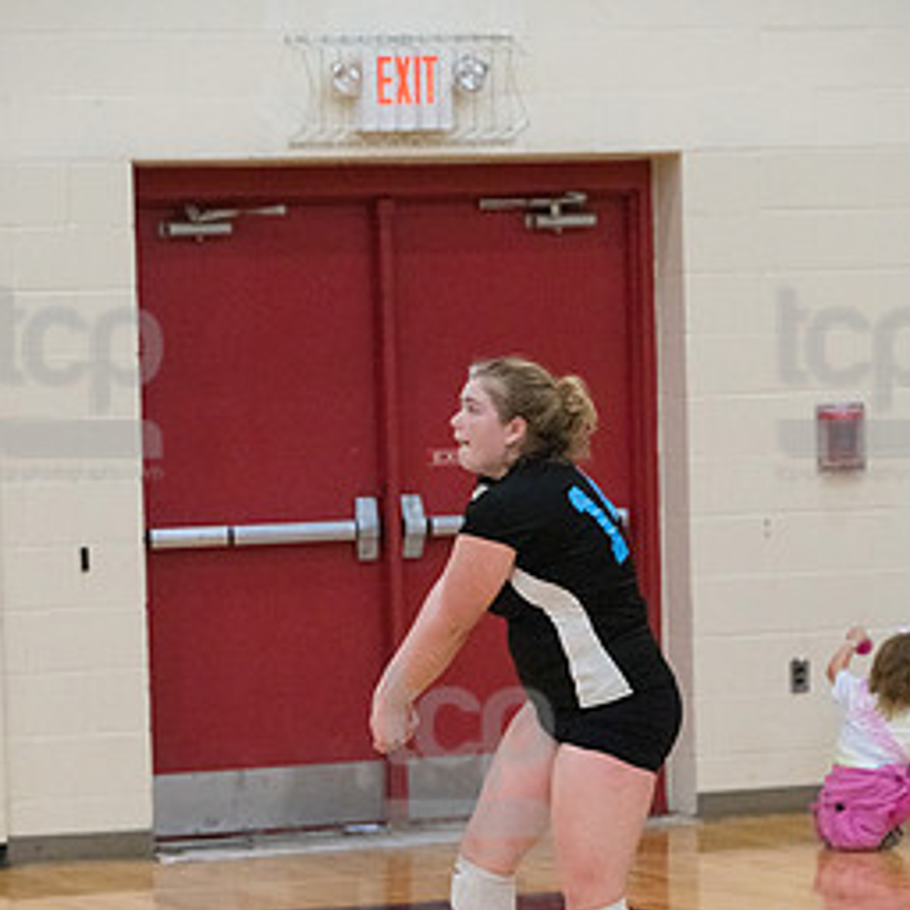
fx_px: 5324
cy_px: 764
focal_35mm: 179
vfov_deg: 9.7
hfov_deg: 9.8
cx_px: 469
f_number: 4.5
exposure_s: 1/1000
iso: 6400
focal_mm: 120
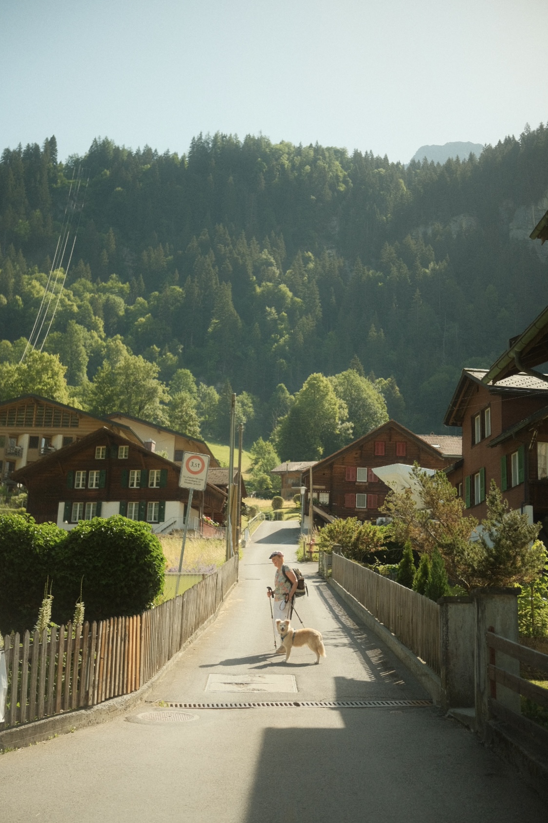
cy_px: 410
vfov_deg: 46.4
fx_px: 959
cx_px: 273
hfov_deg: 31.9
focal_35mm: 42
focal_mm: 27
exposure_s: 1/3500
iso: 640
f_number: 2.8
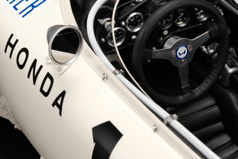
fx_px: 1057
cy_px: 56
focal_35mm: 160
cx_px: 186
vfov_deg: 8.6
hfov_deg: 12.8
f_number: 20
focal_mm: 55
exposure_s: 1/160
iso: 200
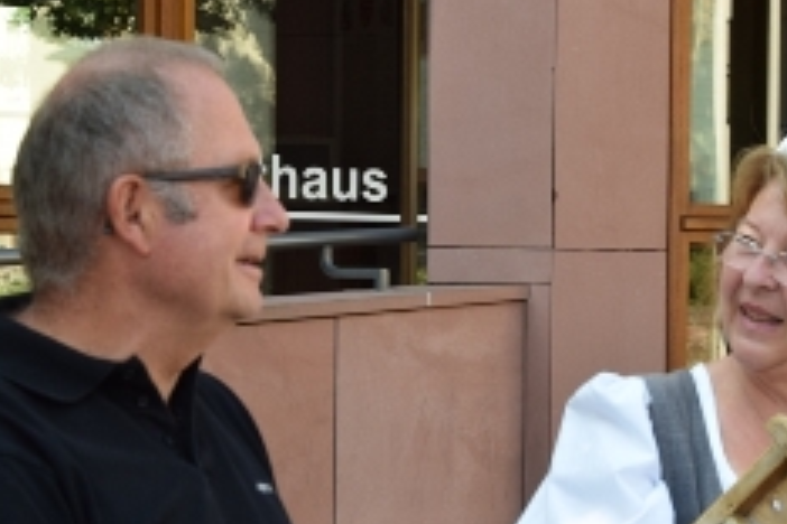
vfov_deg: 10.6
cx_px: 552
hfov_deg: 15.7
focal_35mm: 130
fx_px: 2841
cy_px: 255
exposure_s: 1/160
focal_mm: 45
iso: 400
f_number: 8
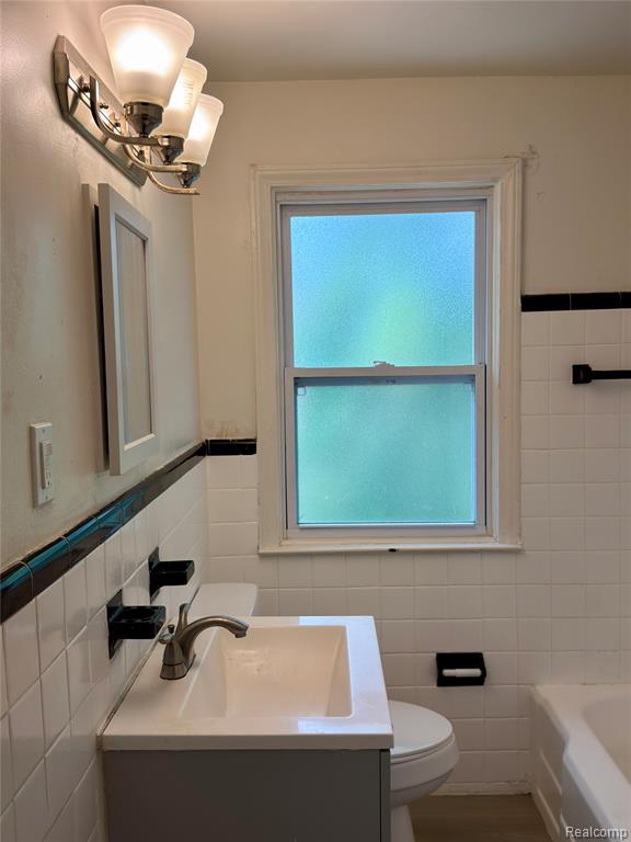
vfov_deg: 52.6
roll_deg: +0.4
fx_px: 851
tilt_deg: -4.6
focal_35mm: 35
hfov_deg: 40.7
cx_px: 316
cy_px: 421
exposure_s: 1/188
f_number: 1.78
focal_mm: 6.76
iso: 64
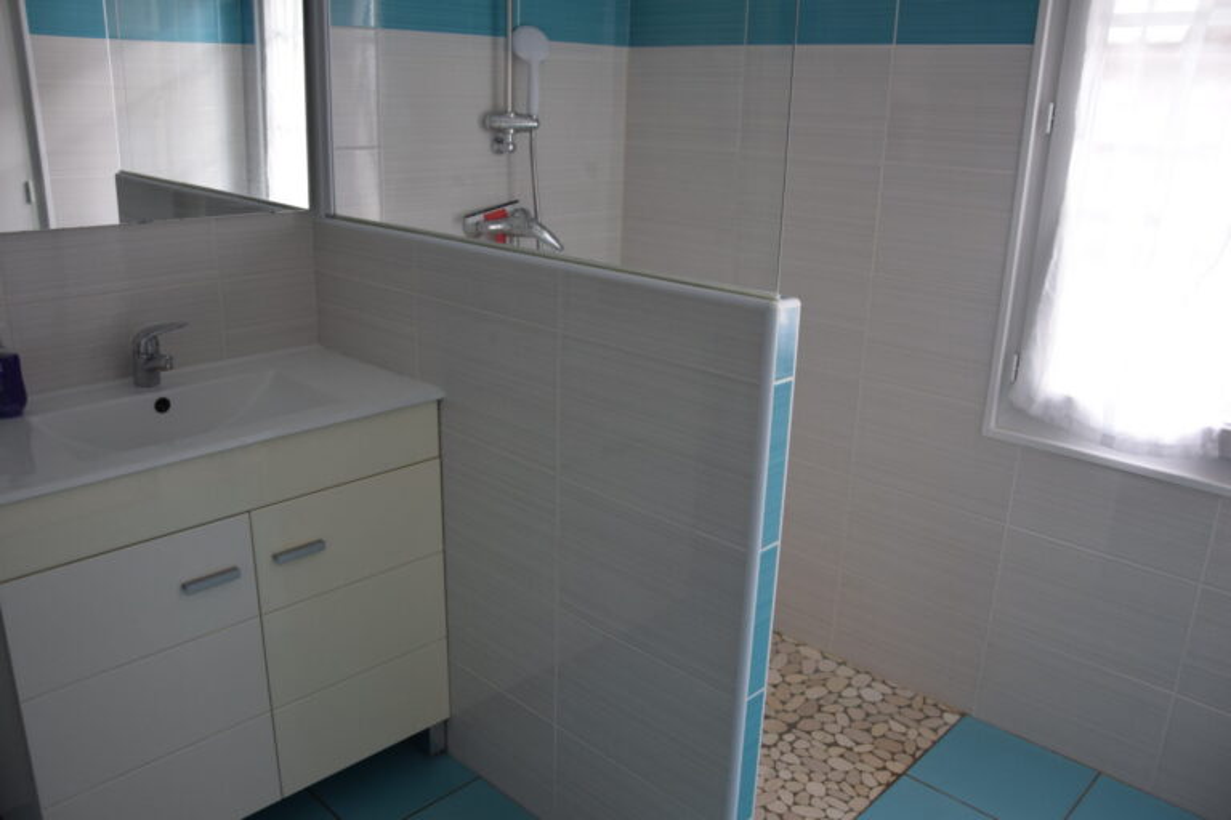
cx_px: 616
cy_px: 410
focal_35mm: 27
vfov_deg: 47.9
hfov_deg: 67.4
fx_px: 923
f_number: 4
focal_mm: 18
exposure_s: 1/60
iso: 500
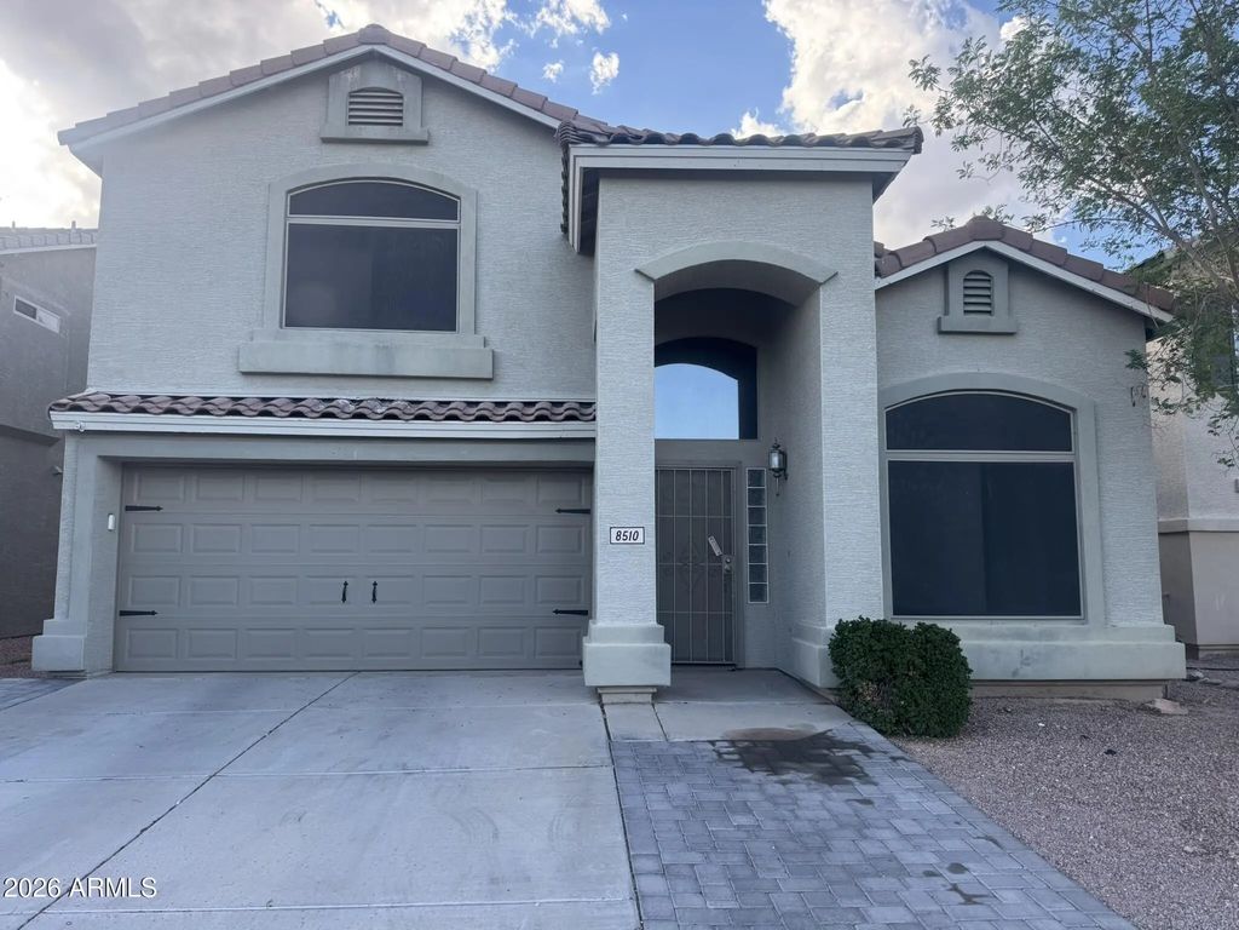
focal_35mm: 24
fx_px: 859
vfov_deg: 56.8
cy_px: 465
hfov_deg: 71.6
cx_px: 620
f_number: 1.78
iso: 80
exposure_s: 1/723
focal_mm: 6.76
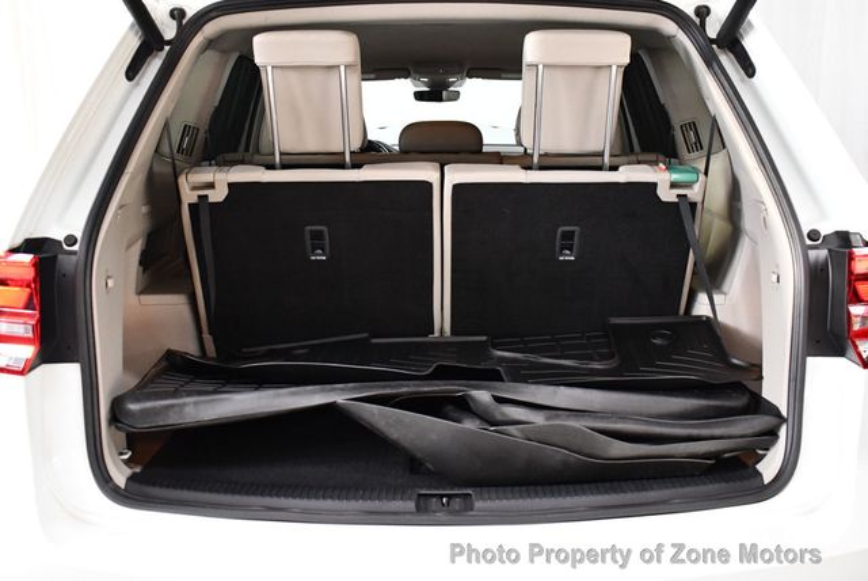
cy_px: 290
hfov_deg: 53.1
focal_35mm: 36
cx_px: 434
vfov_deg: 36.9
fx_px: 869
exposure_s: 1/125
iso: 2200
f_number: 3.5
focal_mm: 18
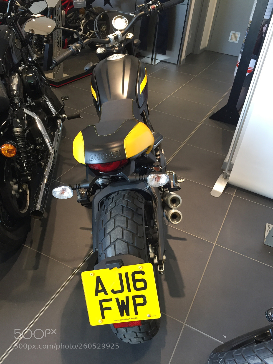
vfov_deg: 61.7
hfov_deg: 48.2
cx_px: 136
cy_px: 182
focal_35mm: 29
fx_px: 305
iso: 50
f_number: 2.2
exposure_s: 1/33
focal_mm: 4.15
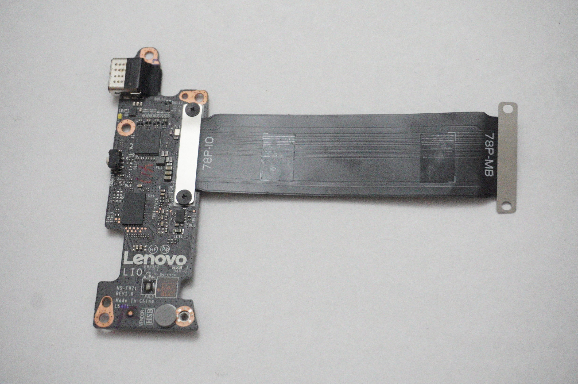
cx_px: 291
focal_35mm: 64
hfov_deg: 31.4
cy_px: 190
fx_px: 1027
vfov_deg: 21.2
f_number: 5.6
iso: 12800
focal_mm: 42
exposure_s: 1/200
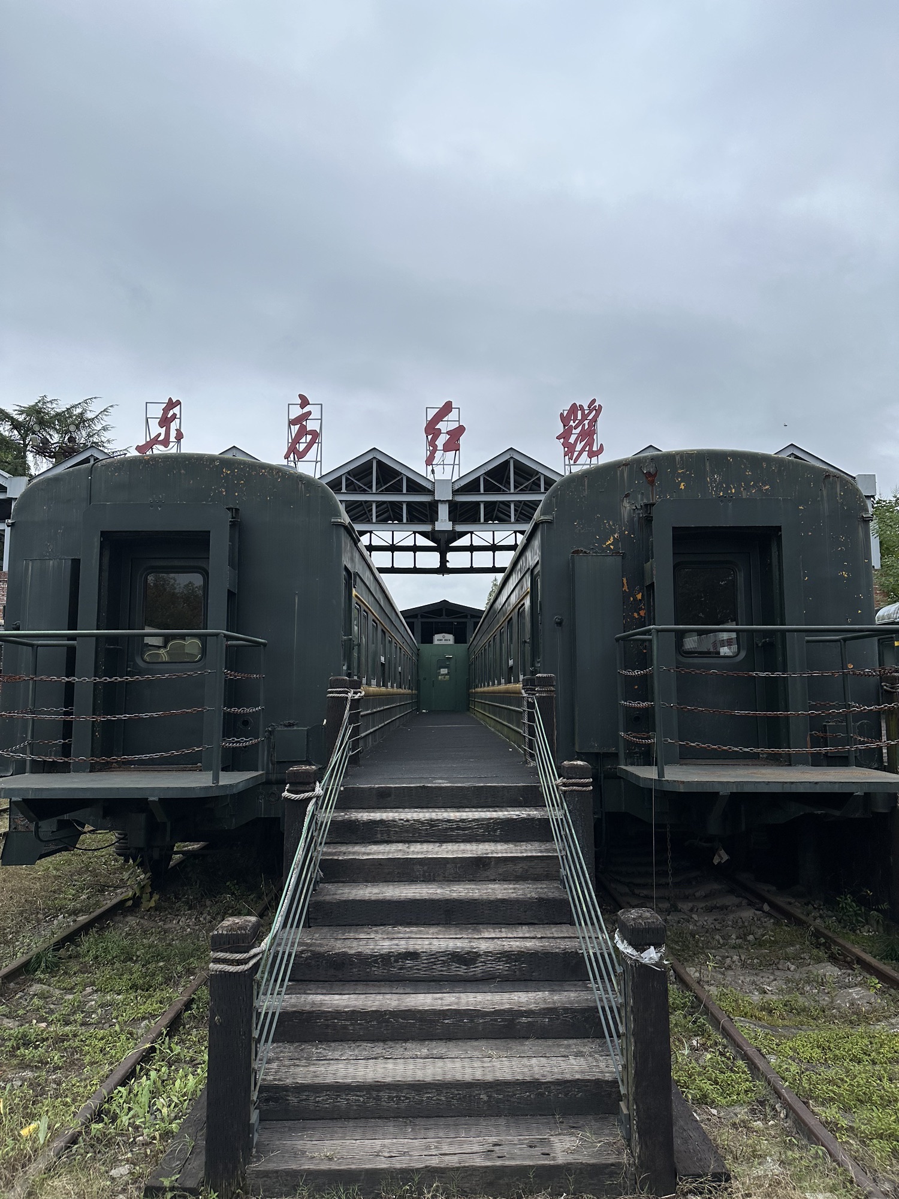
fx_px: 831
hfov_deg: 56.8
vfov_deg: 71.6
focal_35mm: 24
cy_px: 600
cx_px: 450
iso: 80
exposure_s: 1/943
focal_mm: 6.86
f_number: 1.78
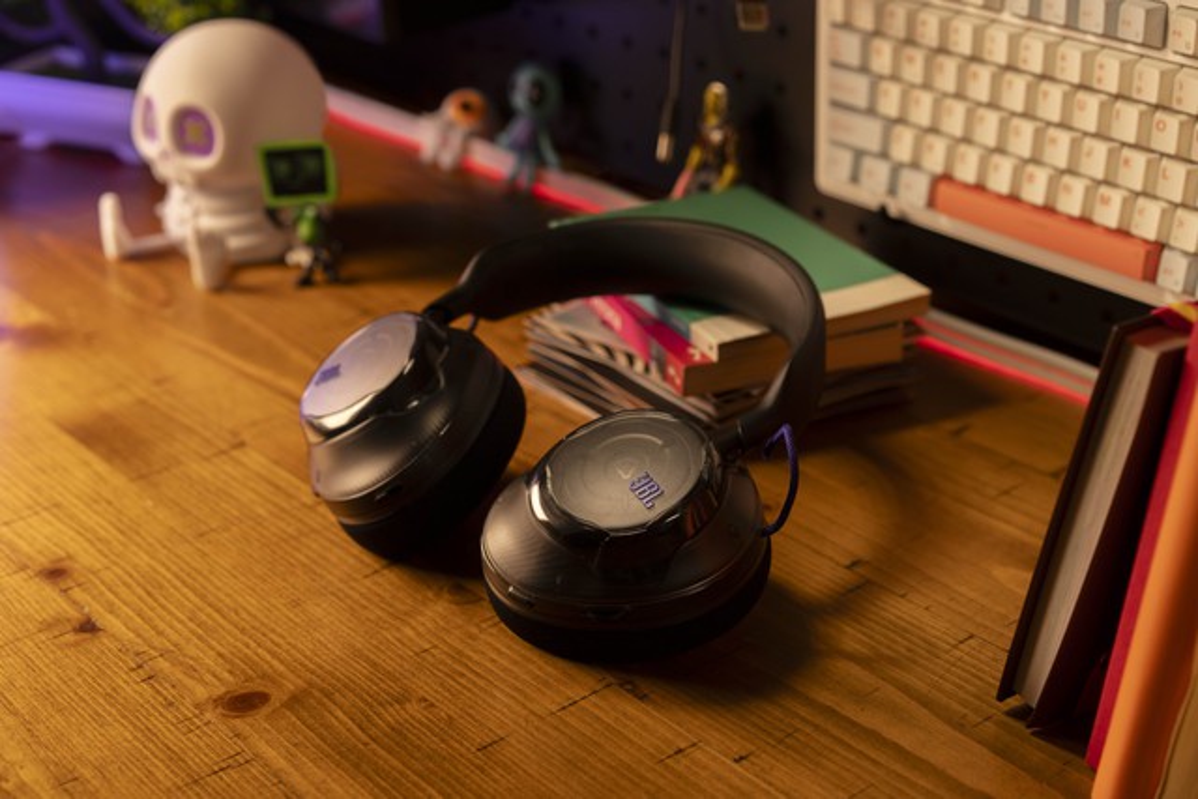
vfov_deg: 24.6
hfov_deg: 36.2
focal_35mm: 55
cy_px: 400
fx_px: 1831
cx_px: 599
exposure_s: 1/80
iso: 640
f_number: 4.5
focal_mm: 55
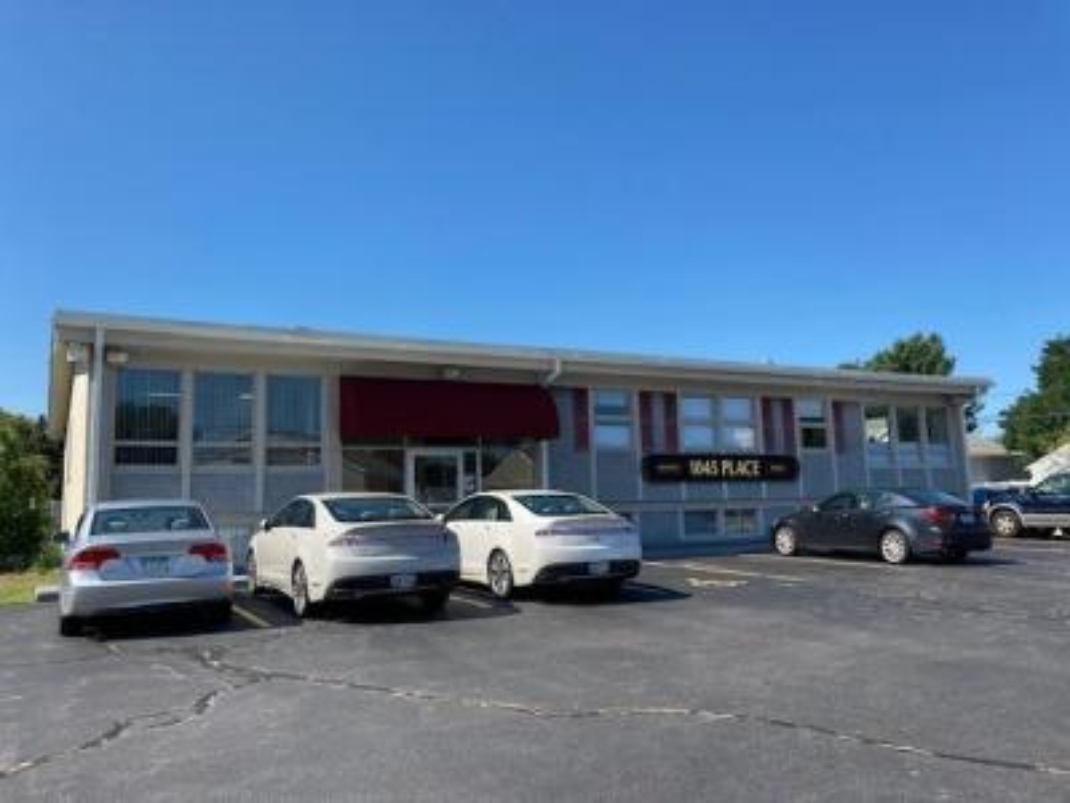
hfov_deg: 63.4
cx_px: 535
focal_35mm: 28
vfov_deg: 49.7
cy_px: 402
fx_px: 865
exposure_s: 1/1412
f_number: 1.8
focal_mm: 3.99
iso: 20
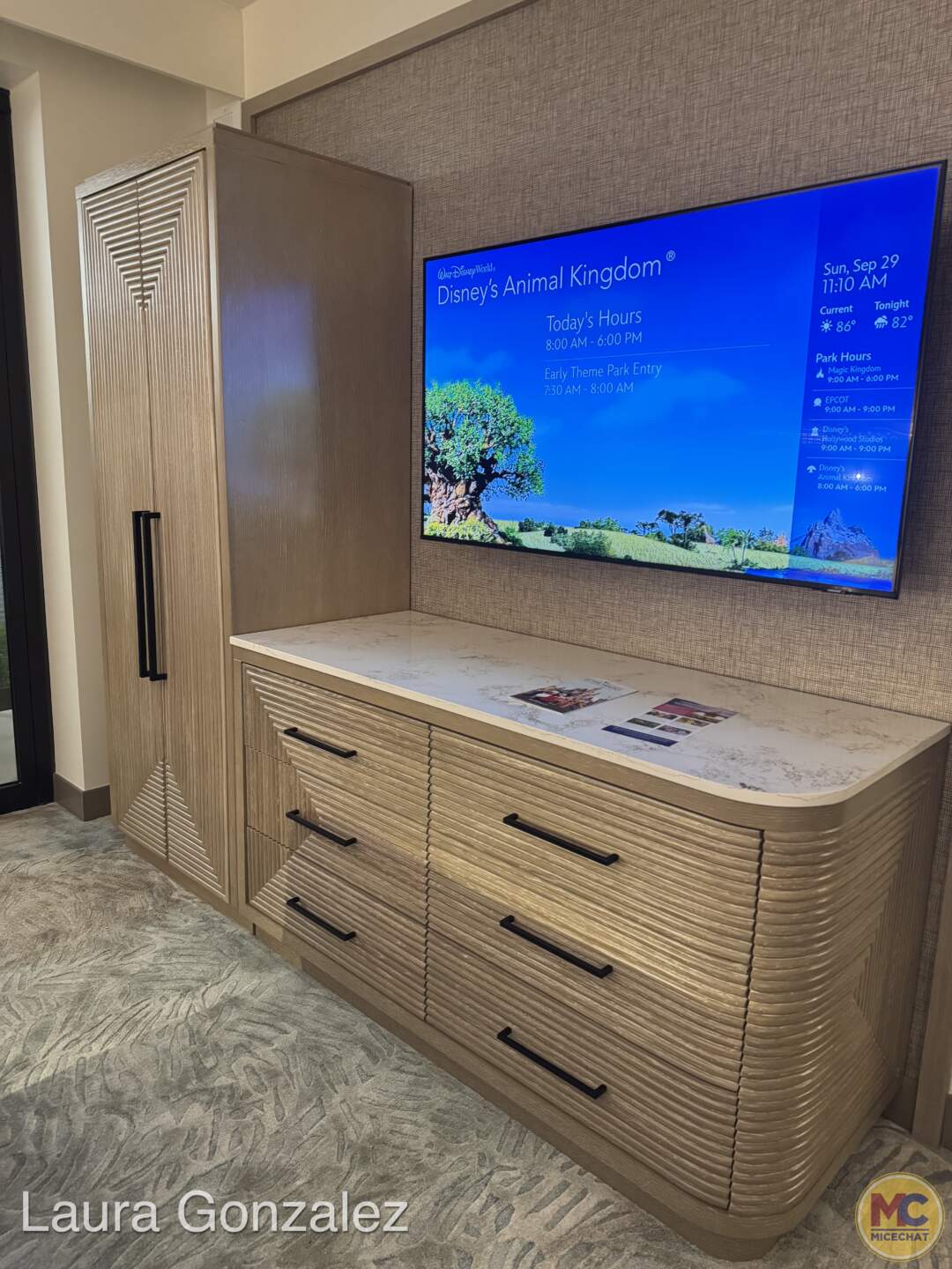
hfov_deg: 56.8
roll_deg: -1.5
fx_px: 880
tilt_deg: -10.4
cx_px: 476
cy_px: 634
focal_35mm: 24
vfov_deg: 71.6
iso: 640
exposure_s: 1/60
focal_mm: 6.76
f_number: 1.78
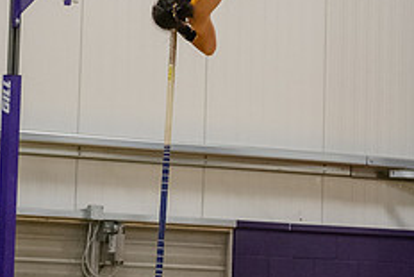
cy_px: -24
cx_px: 139
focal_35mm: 200
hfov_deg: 10.3
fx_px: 2301
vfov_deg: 6.8
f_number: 2.8
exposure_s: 1/800
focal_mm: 80
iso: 5000
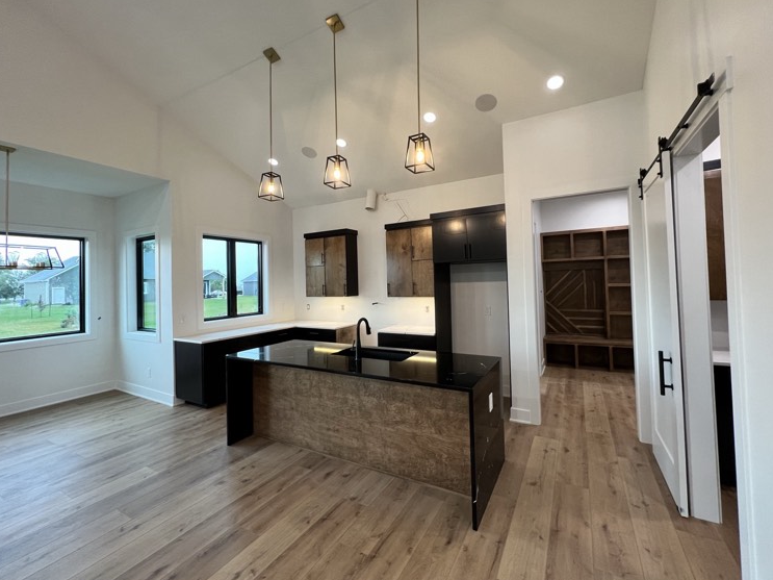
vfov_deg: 85.6
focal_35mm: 14
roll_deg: +1.7
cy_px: 275
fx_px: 313
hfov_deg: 102.1
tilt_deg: +0.7
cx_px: 393
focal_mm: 1.57
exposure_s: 1/60
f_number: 1.8
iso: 160
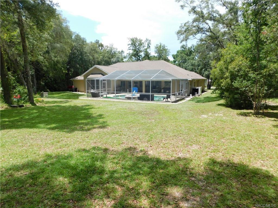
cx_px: 139
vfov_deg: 58.9
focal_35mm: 23
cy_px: 104
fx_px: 185
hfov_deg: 73.9
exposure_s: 1/640
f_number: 3
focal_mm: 4
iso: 125
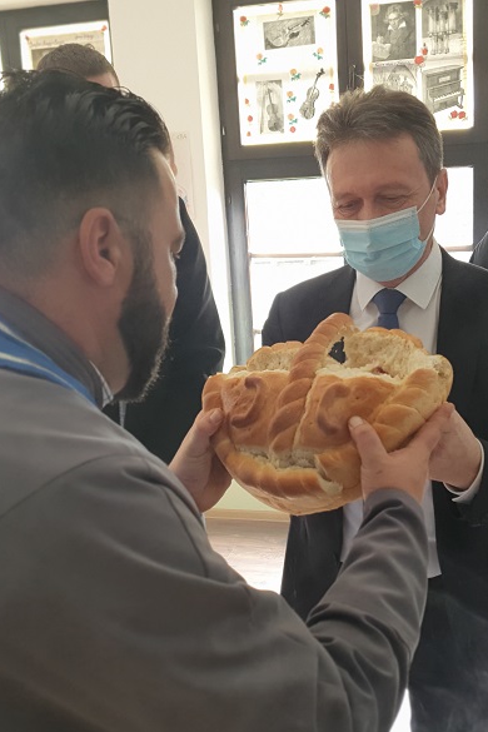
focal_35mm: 37
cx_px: 307
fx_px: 752
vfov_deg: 51.9
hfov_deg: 35.7
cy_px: 374
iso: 125
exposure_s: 1/100
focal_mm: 4.32
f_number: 1.5
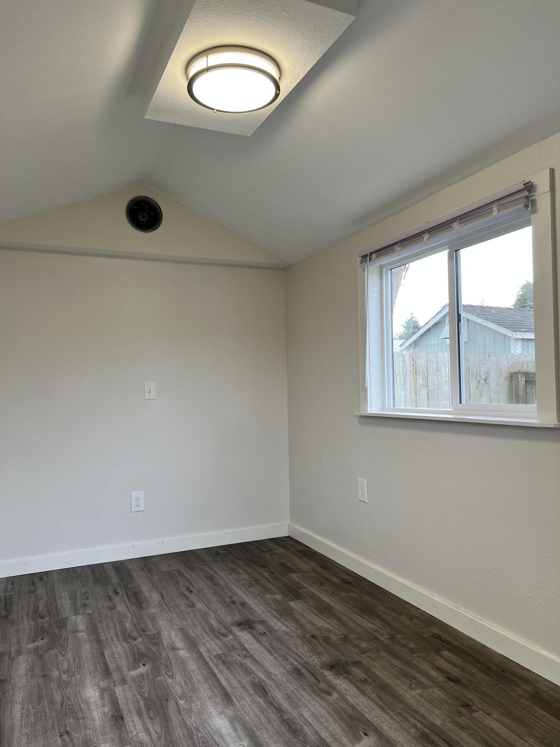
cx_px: 280
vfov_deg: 67.3
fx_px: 561
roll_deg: +1.4
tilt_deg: +1.8
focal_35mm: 26
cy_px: 374
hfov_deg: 53.1
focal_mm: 5.7
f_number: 1.5
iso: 64
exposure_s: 1/121
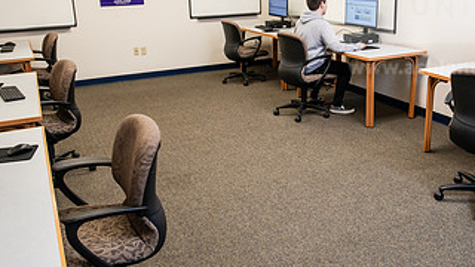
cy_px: 99
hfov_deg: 52.5
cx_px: 281
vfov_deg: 31.0
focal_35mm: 38
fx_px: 479
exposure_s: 1/160
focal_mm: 20
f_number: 4
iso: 640
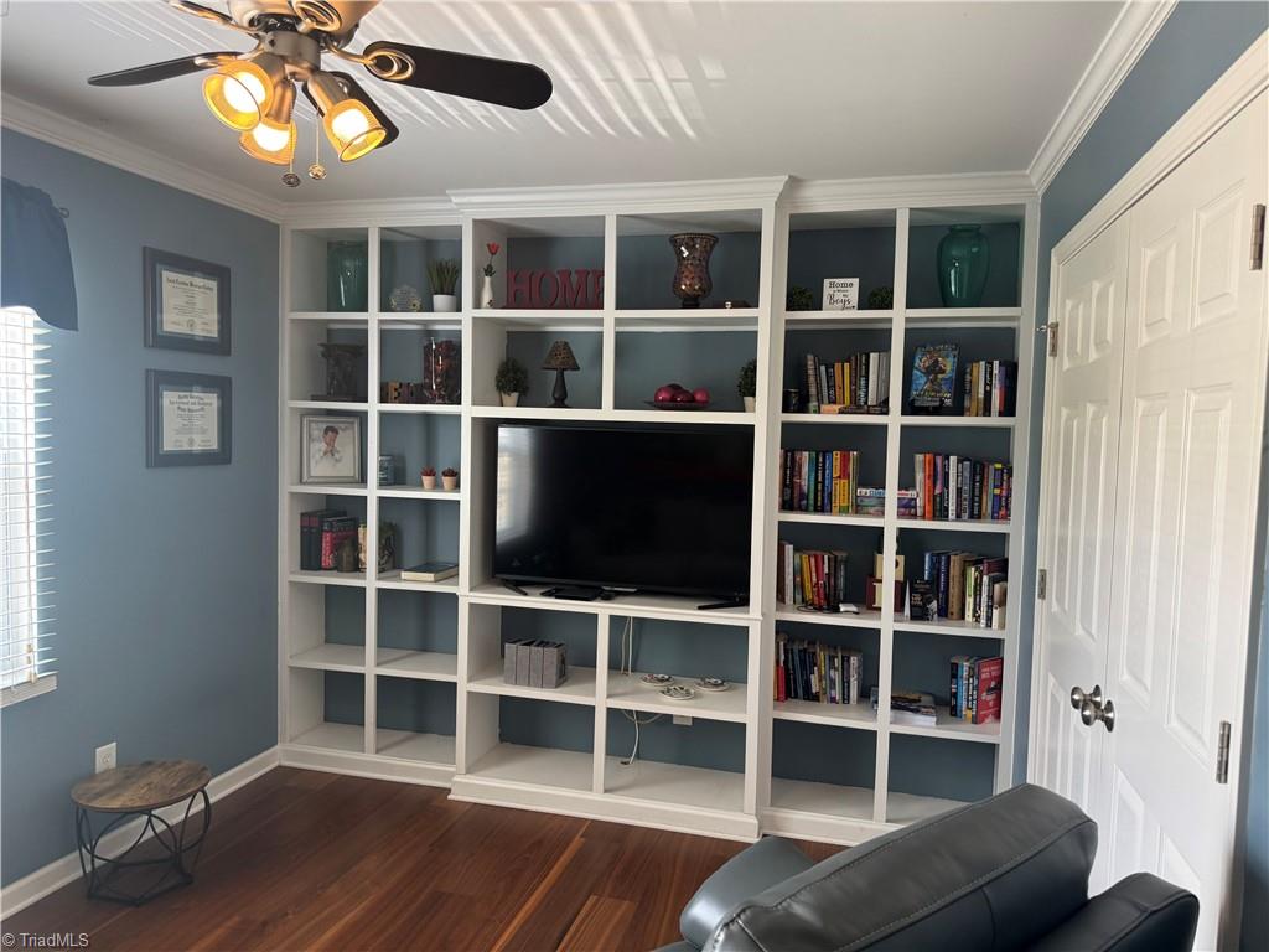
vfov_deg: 56.8
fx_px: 880
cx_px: 634
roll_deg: -1.4
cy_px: 476
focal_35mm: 24
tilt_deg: -3.9
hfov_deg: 71.6
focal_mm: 6.76
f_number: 1.78
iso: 160
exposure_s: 1/60
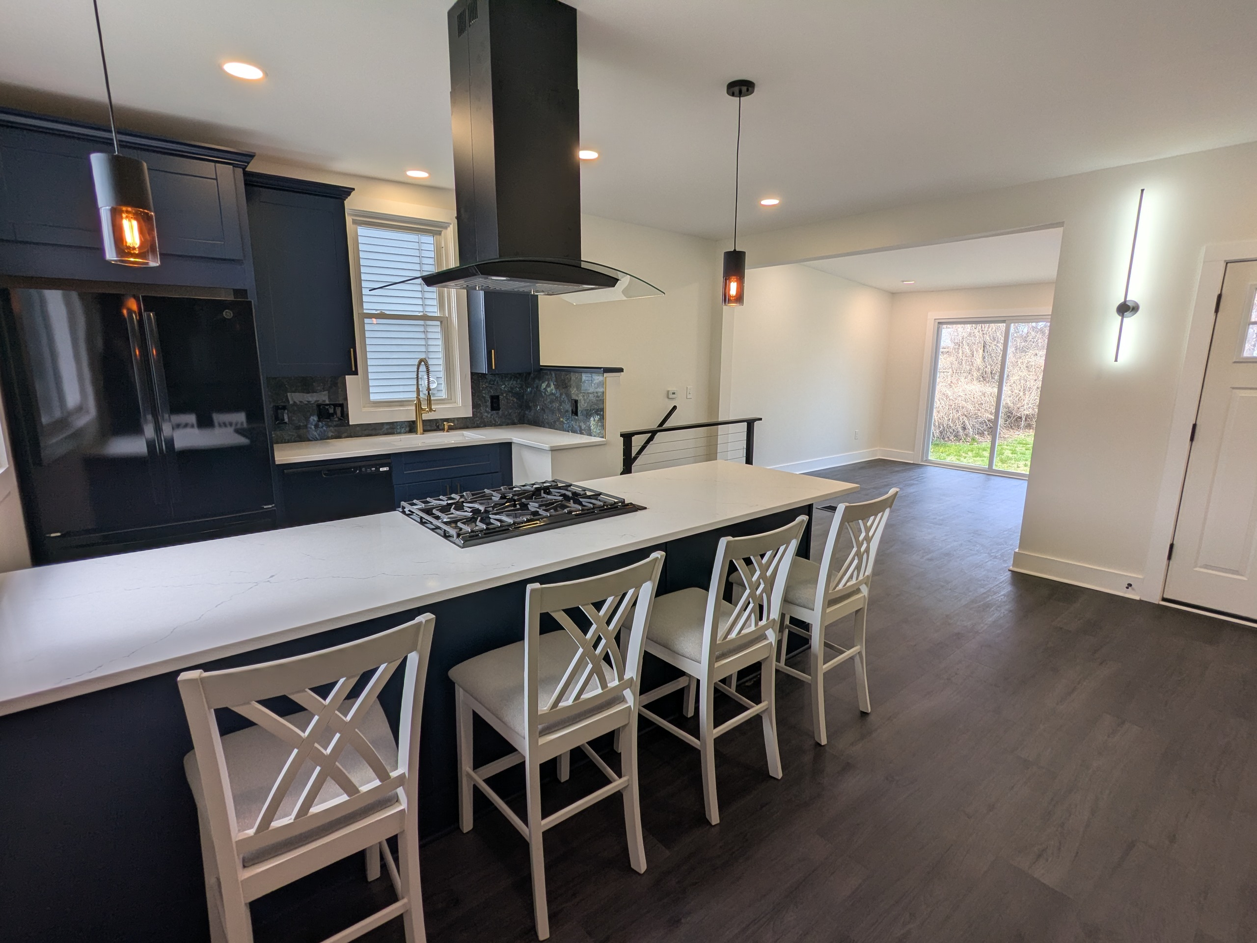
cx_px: 628
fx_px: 581
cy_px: 472
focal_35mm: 16
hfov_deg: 94.5
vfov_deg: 78.1
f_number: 2.2
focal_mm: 2.35
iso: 50
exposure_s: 1/149
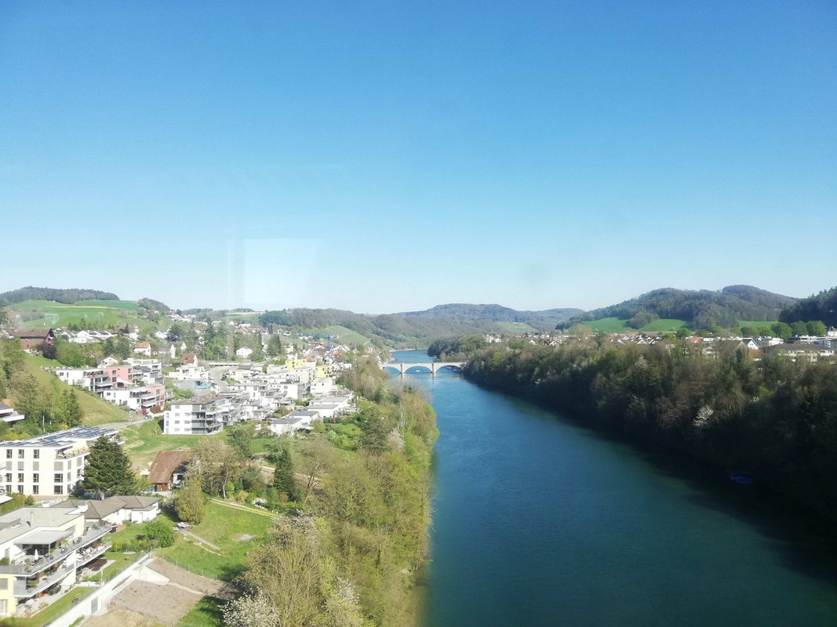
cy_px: 314
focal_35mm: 27
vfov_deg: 51.3
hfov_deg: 65.3
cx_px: 418
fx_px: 653
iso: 50
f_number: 2.2
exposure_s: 1/308
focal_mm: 3.81
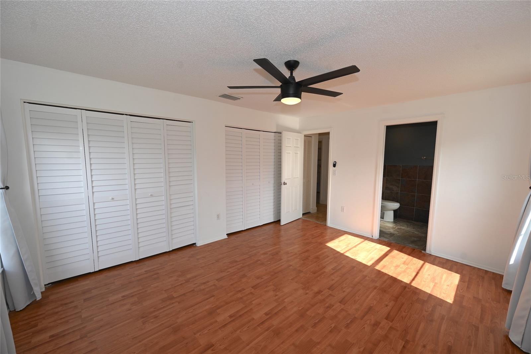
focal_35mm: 14
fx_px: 206
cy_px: 177
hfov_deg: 104.3
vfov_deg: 81.2
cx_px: 266
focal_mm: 14
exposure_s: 1/125
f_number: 5.6
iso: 100
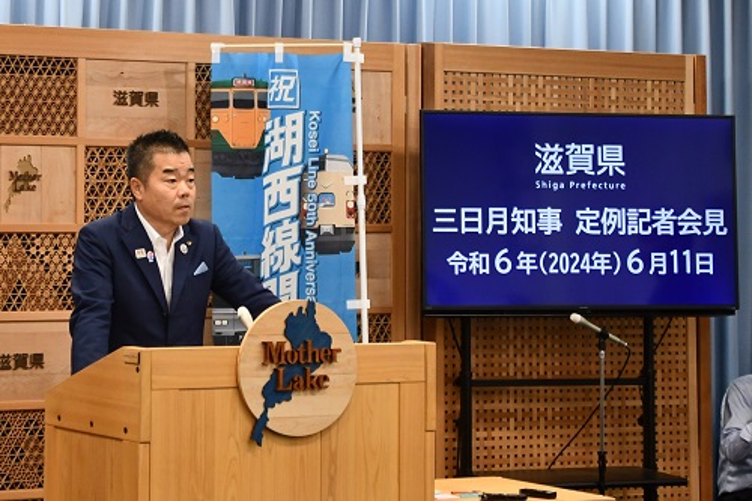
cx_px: 376
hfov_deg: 35.1
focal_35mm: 57
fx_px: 1190
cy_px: 250
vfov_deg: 23.8
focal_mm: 38
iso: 1100
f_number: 4.2
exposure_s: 1/125
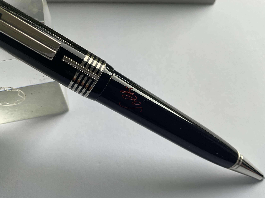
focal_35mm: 29
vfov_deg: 48.2
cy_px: 99
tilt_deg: -60.2
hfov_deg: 61.7
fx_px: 222
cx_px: 132
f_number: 1.8
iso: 25
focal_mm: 3
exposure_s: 1/122
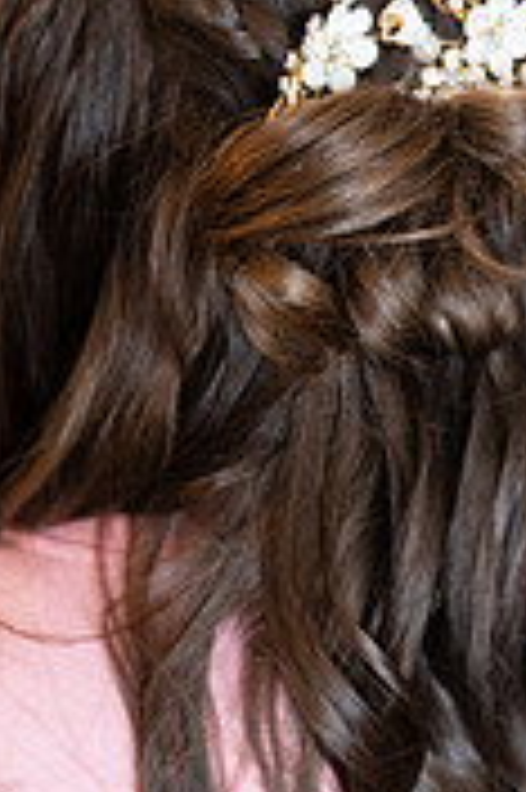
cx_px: 405
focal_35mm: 138
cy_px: 248
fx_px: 3030
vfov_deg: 14.8
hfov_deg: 9.9
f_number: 2.8
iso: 2000
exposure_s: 1/100
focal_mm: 54
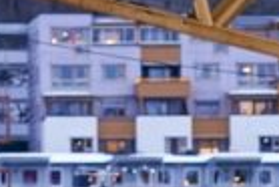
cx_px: 52
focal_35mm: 485
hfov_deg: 4.2
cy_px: 87
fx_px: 3763
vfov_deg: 2.8
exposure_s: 1/200
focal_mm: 66
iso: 1000
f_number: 4
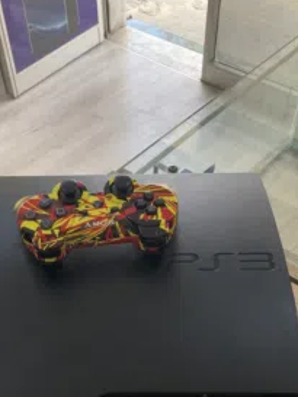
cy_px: 284
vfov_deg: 44.6
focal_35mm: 41
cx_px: 124
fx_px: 470
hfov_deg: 35.1
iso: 50
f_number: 1.8
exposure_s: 1/121
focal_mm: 3.99
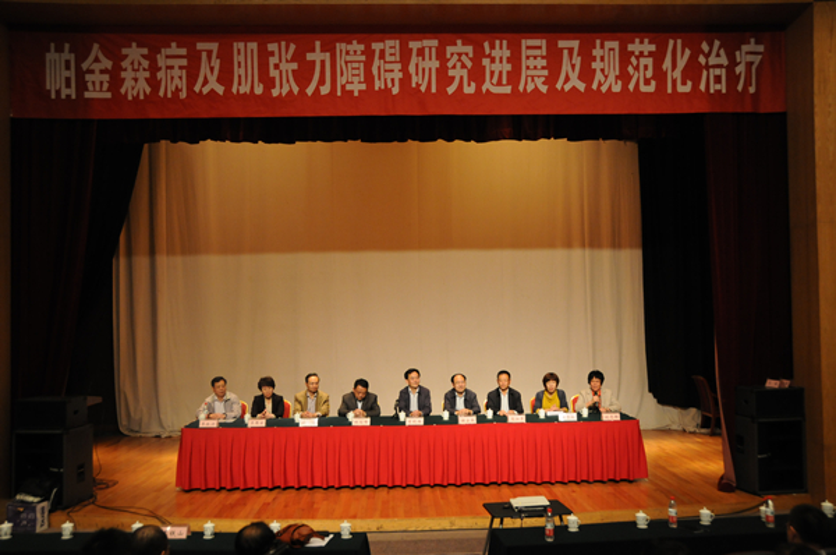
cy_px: 278
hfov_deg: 57.3
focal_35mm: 33
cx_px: 418
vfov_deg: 39.8
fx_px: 765
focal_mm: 22
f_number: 4
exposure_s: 1/60
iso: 1000
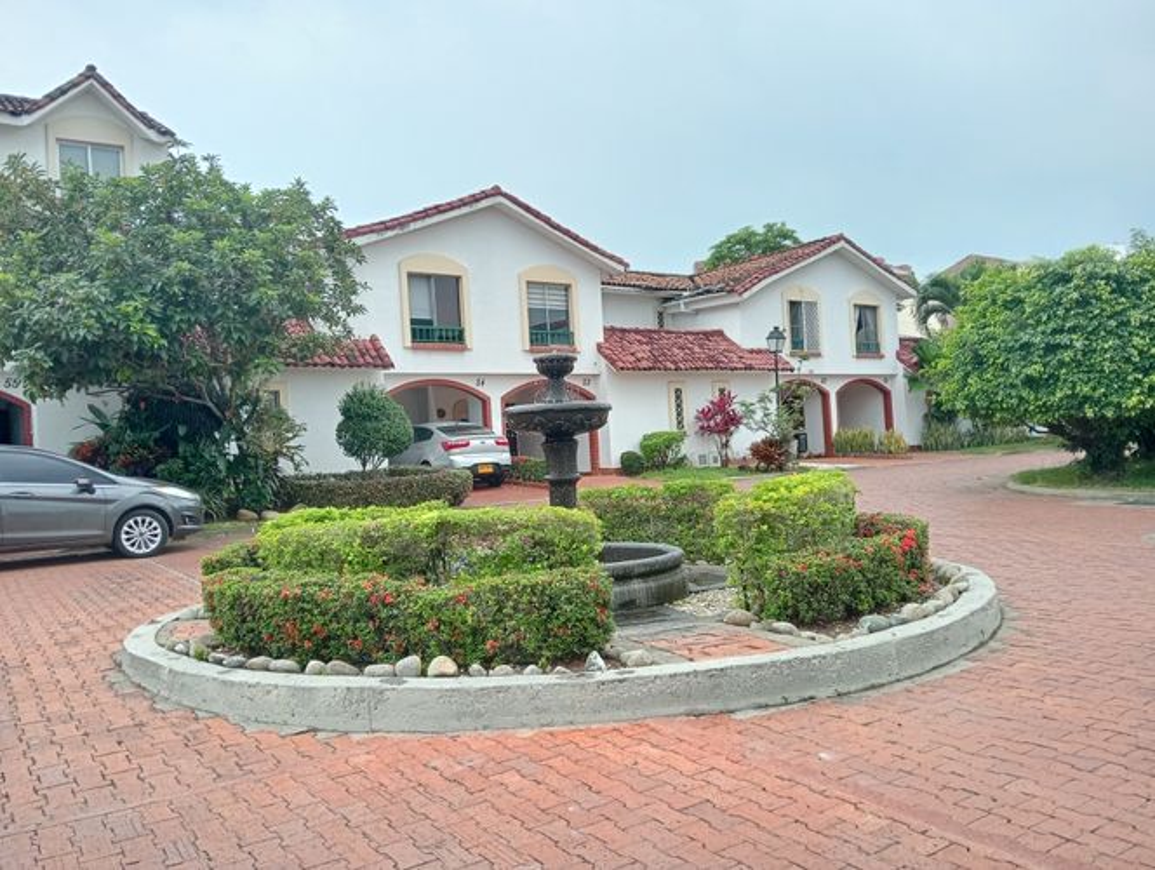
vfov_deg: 49.9
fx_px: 936
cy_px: 435
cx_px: 578
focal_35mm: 28
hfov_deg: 63.4
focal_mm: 3.98
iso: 100
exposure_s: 1/1508
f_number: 1.8
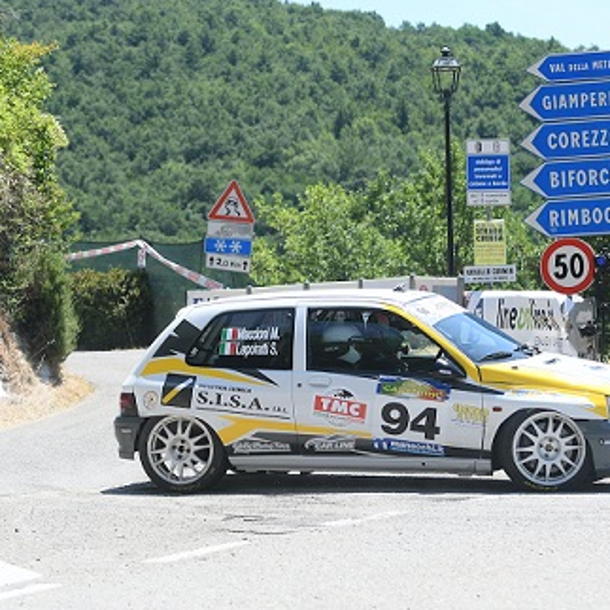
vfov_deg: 12.9
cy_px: 304
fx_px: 2691
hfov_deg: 12.9
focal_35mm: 135
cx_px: 312
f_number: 3.2
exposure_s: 1/1250
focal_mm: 70
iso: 200
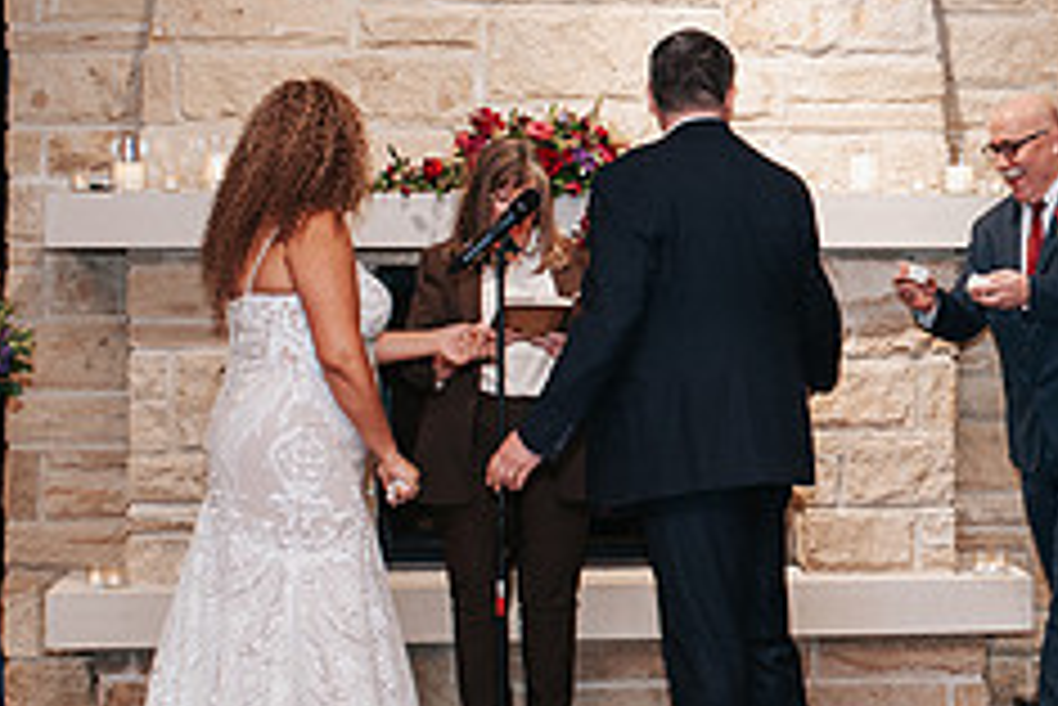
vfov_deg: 12.5
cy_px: 281
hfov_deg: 18.1
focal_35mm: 110
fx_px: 3235
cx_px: 1084
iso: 1000
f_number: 2.8
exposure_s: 1/200
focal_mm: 35
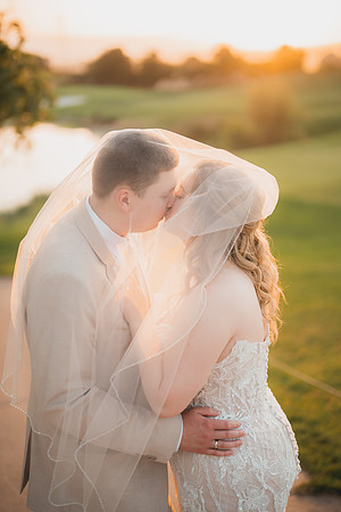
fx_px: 710
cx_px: 170
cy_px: 256
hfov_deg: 27.0
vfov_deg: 39.6
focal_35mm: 50
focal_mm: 50
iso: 125
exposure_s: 1/400
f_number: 1.2
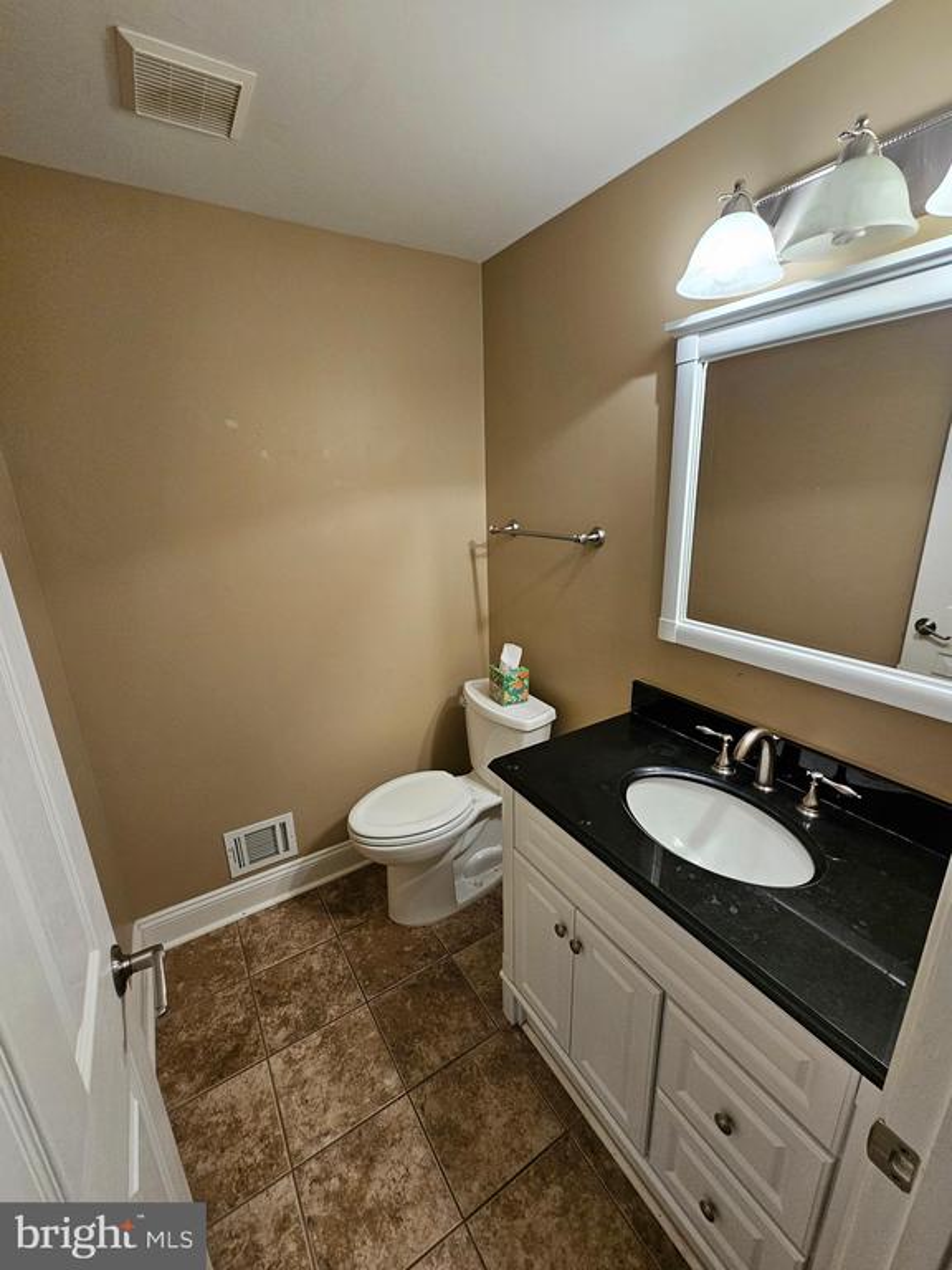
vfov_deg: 106.2
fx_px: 477
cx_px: 476
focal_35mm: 13
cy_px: 635
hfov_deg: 89.9
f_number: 2.2
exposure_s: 1/60
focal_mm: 2.2
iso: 320
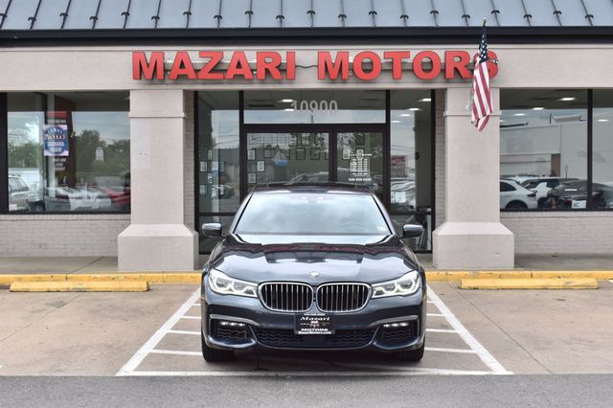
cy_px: 204
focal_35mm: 51
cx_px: 306
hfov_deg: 38.9
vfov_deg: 26.5
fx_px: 868
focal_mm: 34
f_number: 11
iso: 400
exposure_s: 1/320
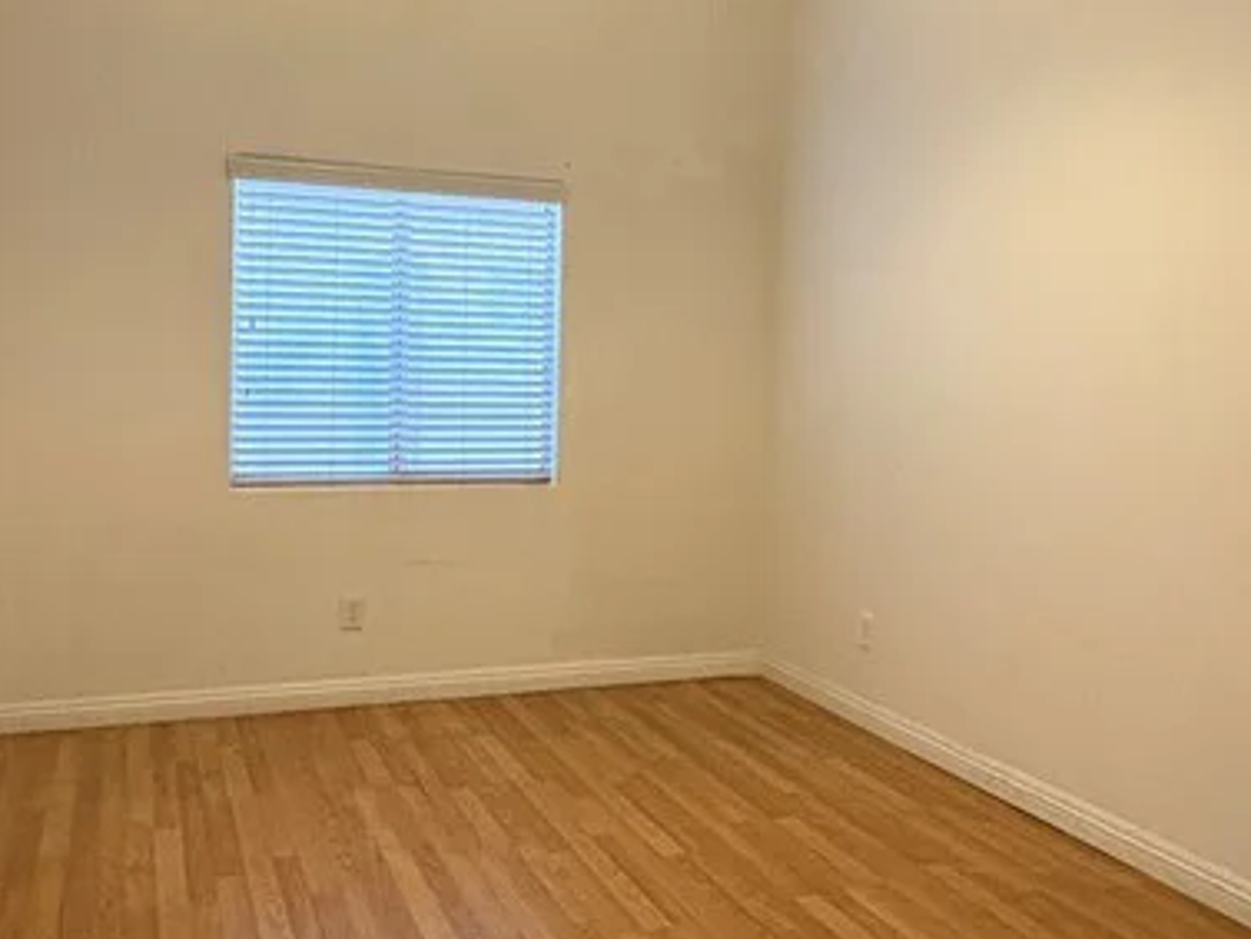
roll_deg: -2.1
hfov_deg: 48.5
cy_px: 398
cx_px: 786
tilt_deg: -0.5
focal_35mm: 38
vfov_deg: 37.7
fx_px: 1374
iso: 250
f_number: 2.2
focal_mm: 2.22
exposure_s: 1/60
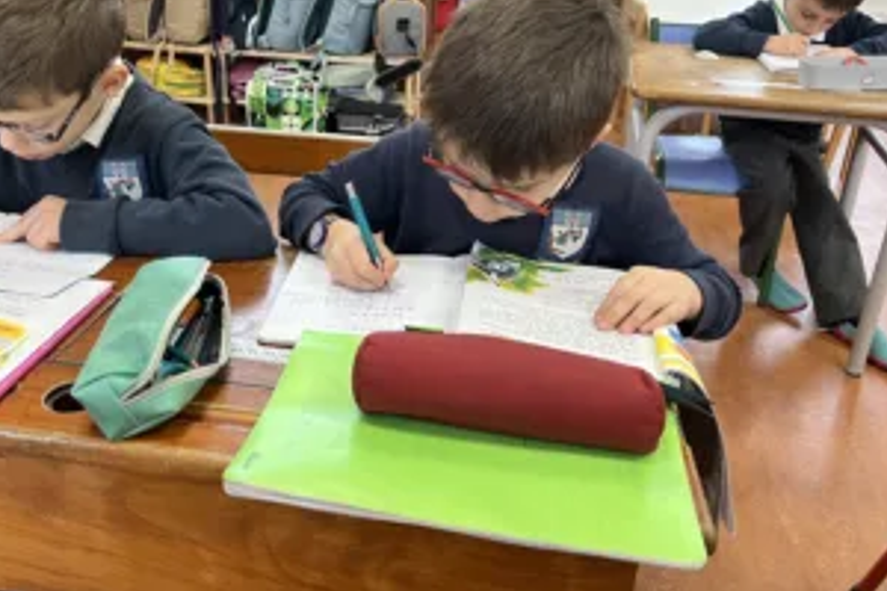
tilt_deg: -25.0
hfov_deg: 52.7
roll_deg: -0.5
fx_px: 887
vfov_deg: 36.6
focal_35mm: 36
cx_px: 349
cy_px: 219
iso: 125
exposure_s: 1/61
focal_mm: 5.7
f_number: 1.5
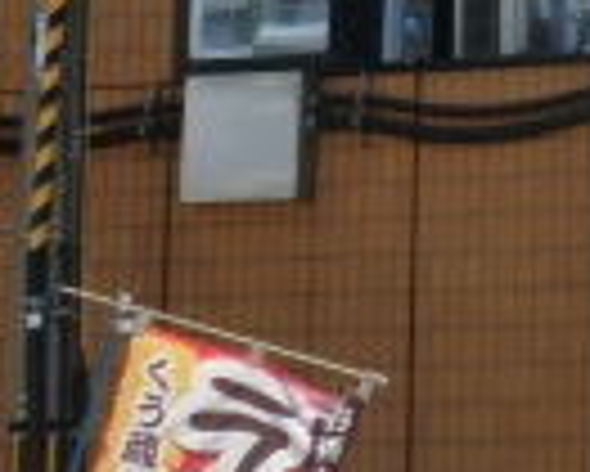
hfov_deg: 11.9
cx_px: 937
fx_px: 2674
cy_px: -54
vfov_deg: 10.0
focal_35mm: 153
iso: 50
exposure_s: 1/640
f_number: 3.5
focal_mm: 5.8
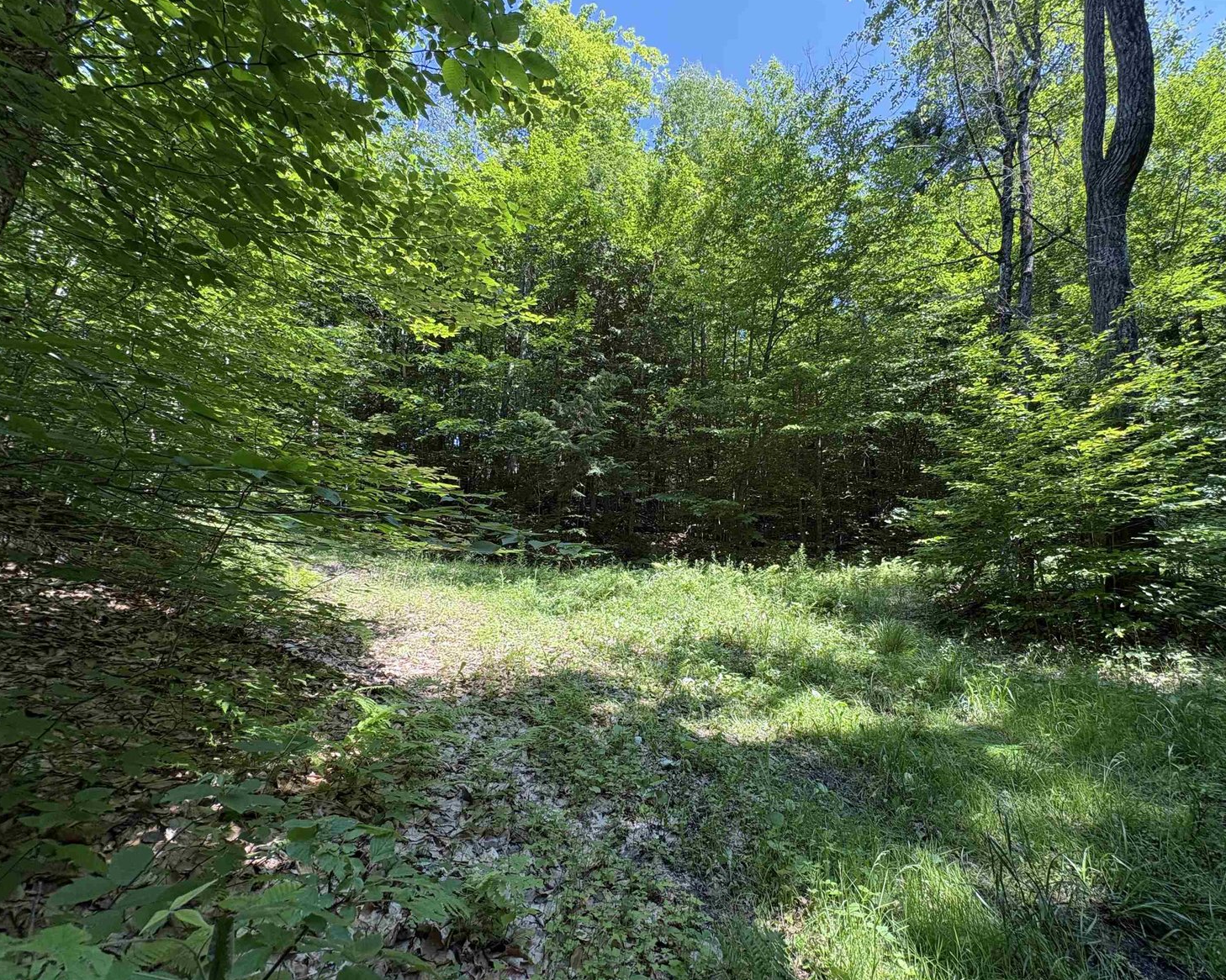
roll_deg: +0.2
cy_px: 484
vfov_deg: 84.0
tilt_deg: +12.4
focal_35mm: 15
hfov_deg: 96.6
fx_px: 544
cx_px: 668
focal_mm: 2.22
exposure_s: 1/193
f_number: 2.2
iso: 64
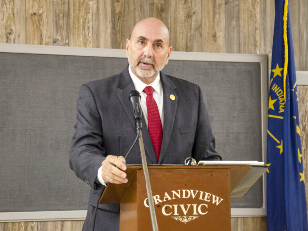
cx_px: 142
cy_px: 116
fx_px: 806
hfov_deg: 21.6
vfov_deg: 16.3
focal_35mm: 91
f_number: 4.2
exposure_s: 1/80
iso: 1250
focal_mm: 55
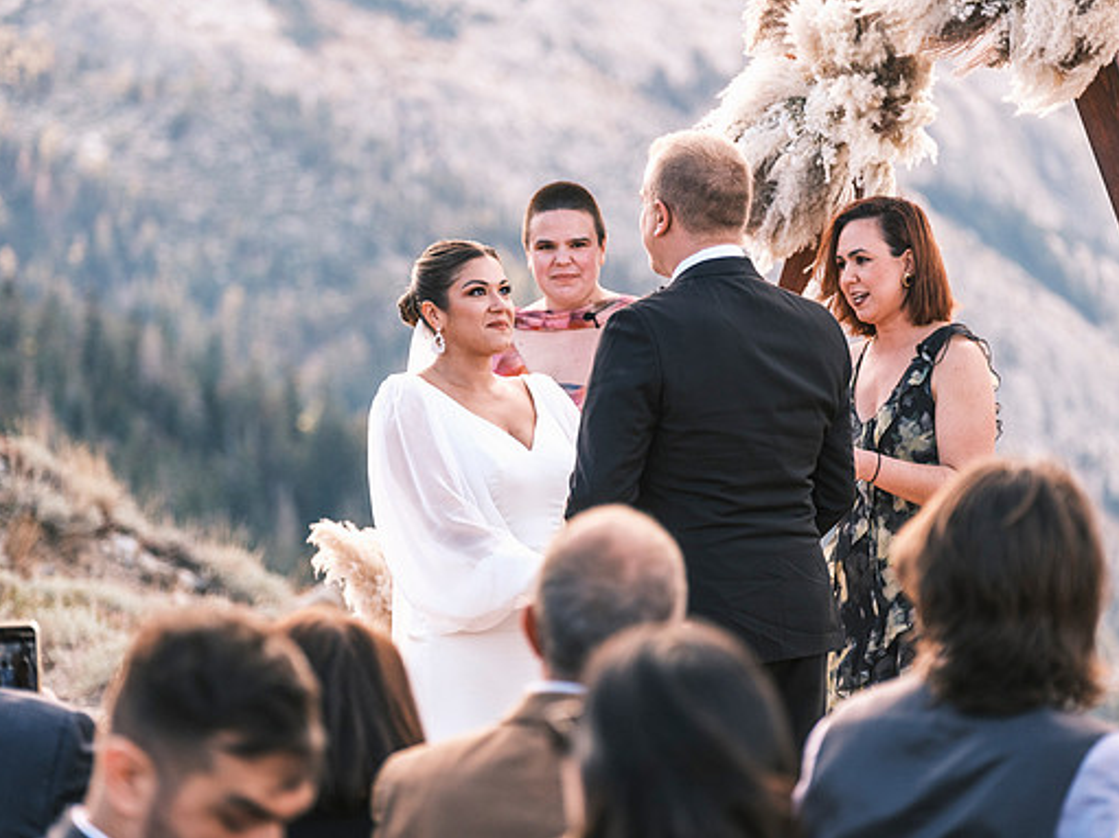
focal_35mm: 167
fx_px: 5397
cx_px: 567
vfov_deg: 8.9
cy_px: 421
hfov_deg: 11.8
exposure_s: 1/850
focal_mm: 102.2
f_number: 2.8
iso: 400
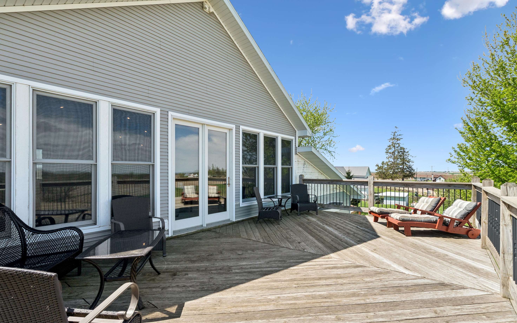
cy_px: 171
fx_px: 240
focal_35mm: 17
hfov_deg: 94.3
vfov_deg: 67.9
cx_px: 253
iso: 800
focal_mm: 16
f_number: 13
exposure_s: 1/640
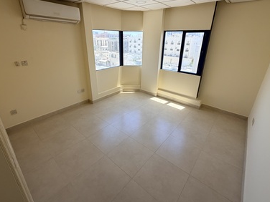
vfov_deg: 74.4
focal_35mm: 17
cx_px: 134
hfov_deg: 91.0
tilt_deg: -20.1
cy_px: 88
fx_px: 133
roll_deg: -0.4
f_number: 2.2
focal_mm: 2.22
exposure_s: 1/121
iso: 80
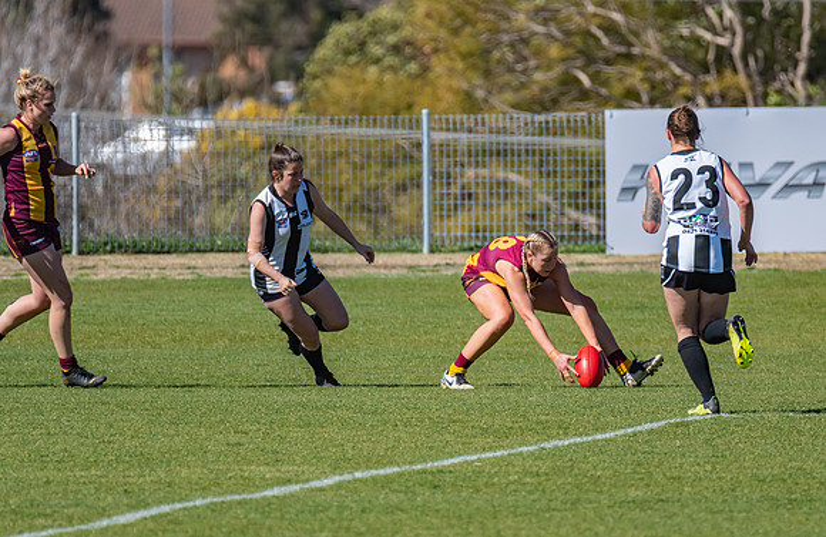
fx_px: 21480
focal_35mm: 943
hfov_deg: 2.2
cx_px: 420
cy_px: 280
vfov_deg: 1.4
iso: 800
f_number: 8
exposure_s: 1/3200
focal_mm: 600
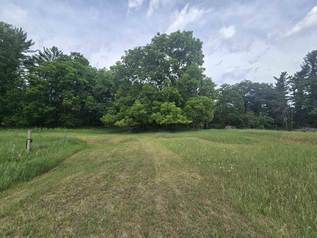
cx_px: 158
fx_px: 119
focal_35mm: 13
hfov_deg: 106.2
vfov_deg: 89.9
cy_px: 119
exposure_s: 1/1584
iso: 50
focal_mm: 2.2
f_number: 2.2
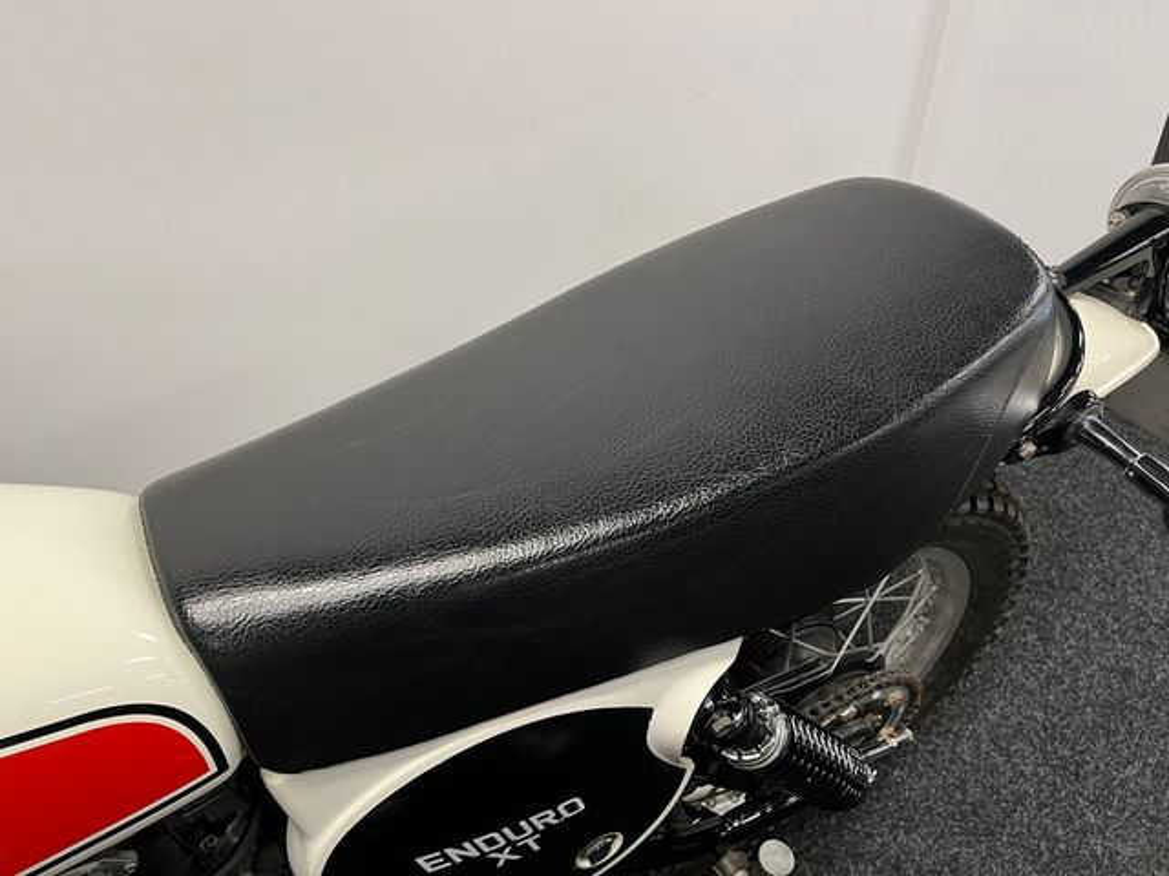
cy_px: 438
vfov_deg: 53.1
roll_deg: -0.2
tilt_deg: -34.5
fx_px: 878
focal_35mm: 26
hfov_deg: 67.3
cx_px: 584
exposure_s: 1/50
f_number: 1.6
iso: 125
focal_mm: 5.1
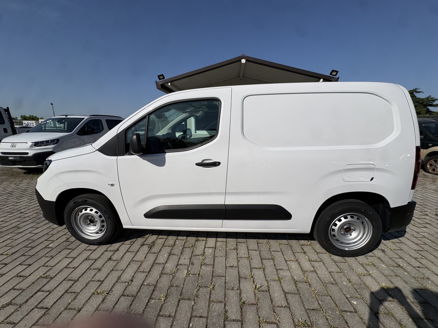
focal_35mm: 14
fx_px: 177
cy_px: 164
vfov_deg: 85.7
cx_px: 219
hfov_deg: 102.1
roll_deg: -0.1
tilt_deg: -12.3
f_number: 2.2
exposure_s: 1/5650
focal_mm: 2.22
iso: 50
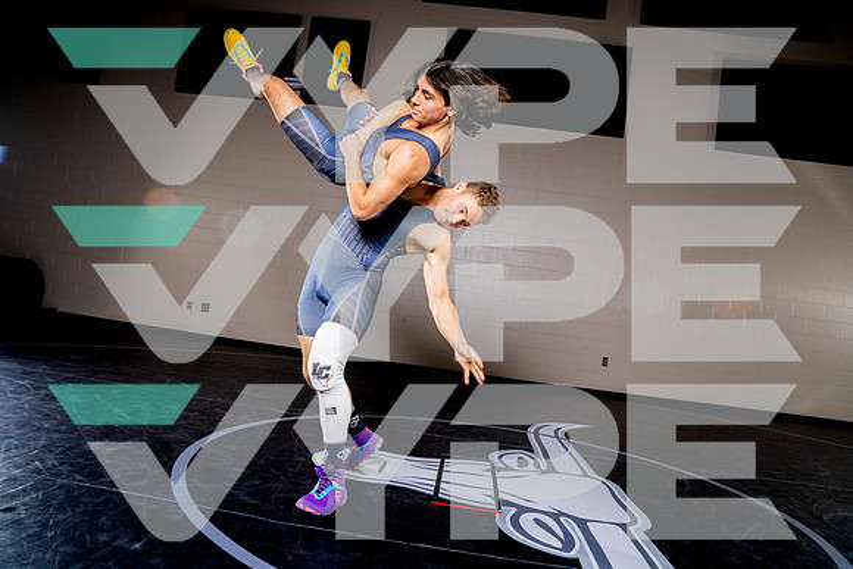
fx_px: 592
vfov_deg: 51.3
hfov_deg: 71.5
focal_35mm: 25
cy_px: 284
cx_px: 426
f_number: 4.5
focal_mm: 25
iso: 640
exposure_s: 1/1000
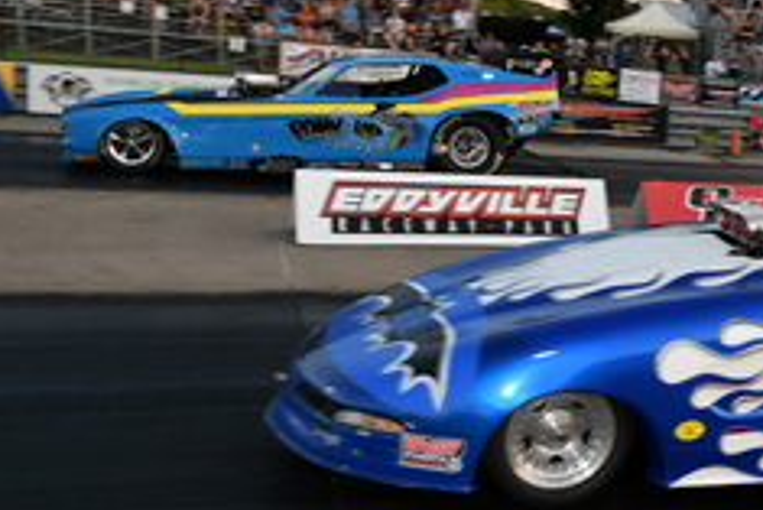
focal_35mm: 51
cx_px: 753
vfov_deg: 26.5
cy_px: 231
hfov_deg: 35.4
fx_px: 1082
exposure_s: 1/200
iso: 160
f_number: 3.5
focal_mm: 16
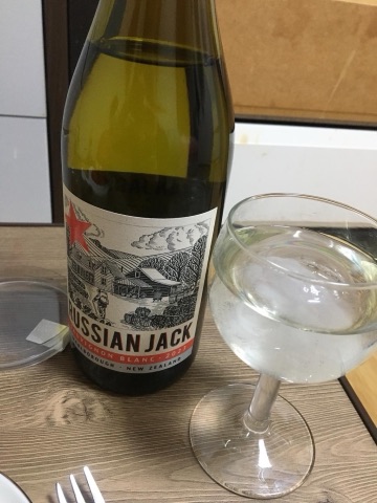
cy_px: 252
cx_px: 188
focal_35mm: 29
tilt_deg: -33.2
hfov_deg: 48.2
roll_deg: -7.3
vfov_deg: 61.7
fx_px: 421
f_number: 2.2
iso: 160
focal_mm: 4.15
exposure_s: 1/30
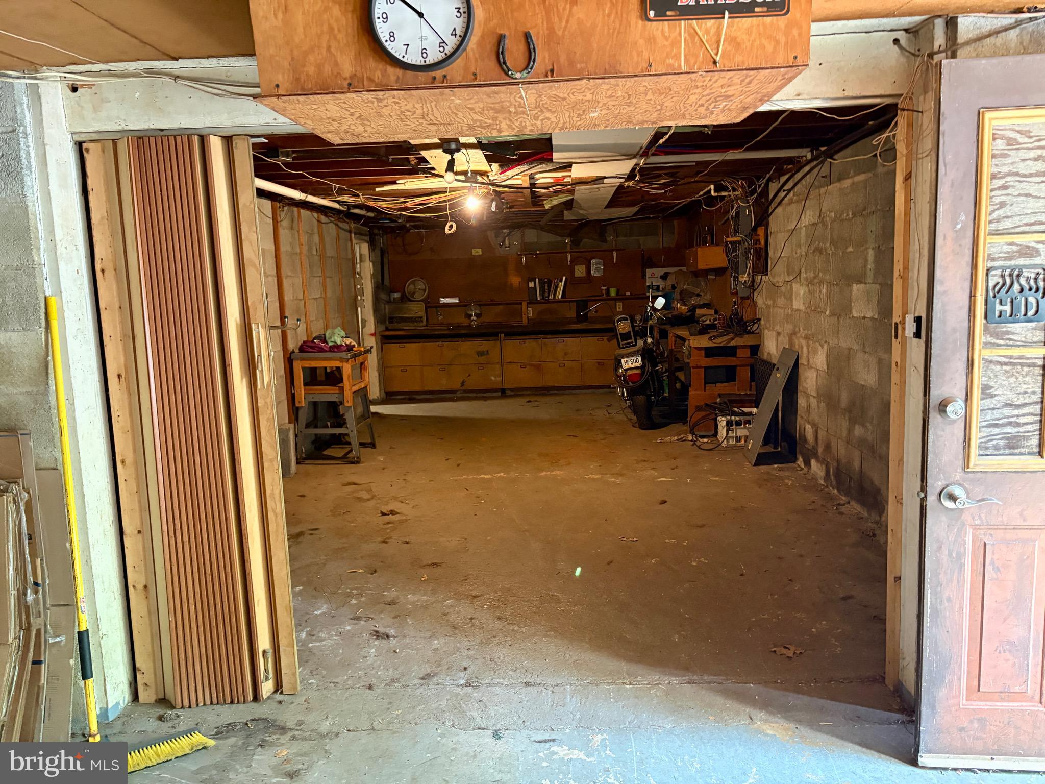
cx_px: 522
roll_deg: +1.6
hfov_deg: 67.3
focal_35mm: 26
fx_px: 785
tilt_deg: -6.8
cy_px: 392
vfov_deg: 53.1
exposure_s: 1/40
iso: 500
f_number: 1.6
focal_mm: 5.96
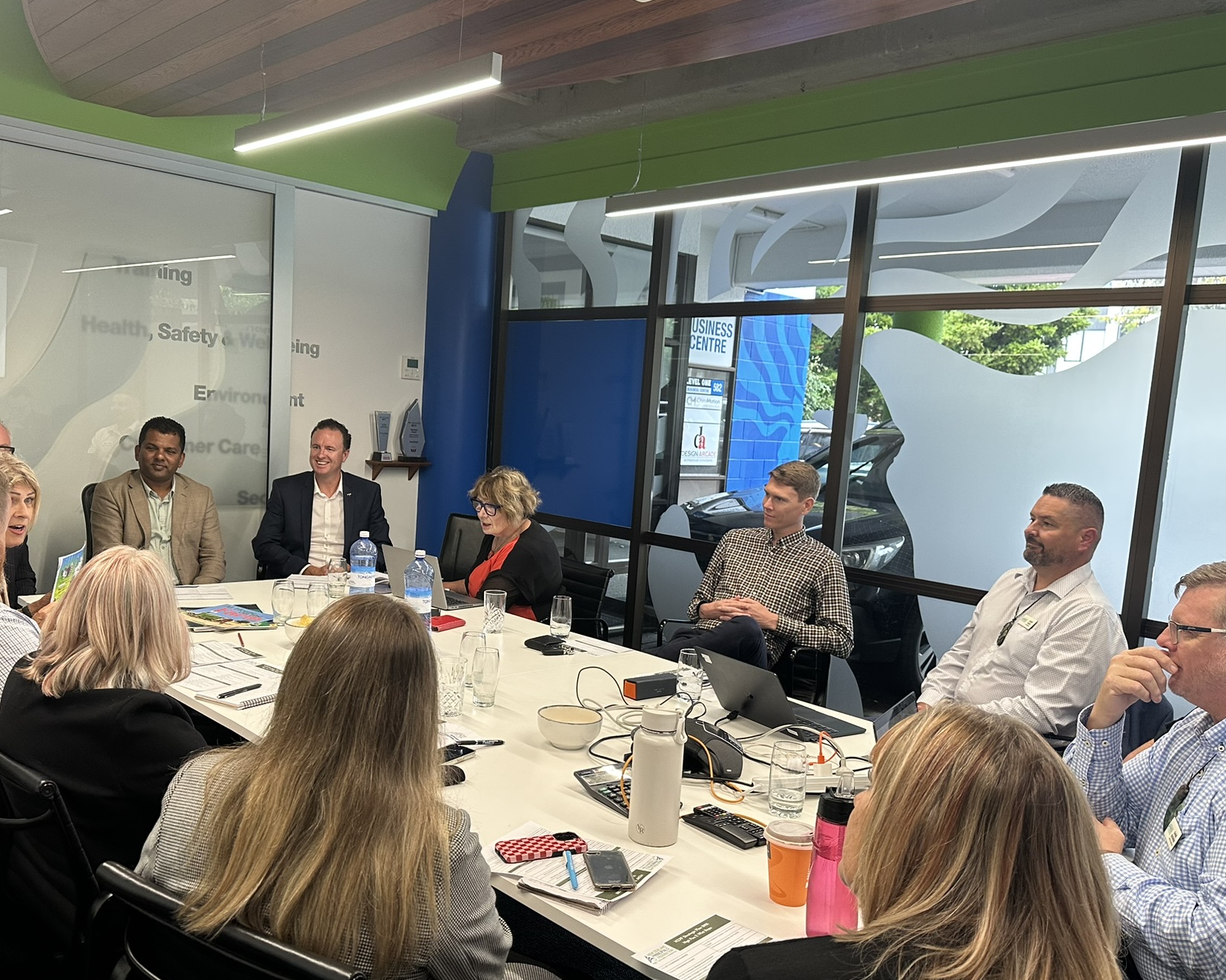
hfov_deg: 60.4
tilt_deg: -6.7
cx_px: 570
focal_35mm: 29
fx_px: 1052
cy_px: 536
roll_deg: -3.5
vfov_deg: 49.9
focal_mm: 6.86
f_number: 1.78
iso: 160
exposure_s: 1/100
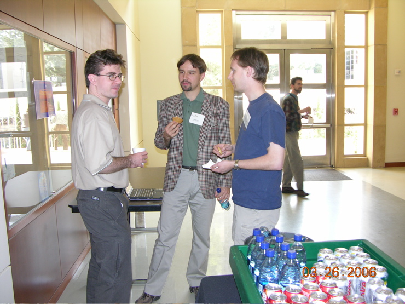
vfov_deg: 40.7
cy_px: 152
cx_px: 202
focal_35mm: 35
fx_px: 409
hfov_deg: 52.6
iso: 100
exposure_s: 1/30
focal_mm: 8.9
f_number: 2.8
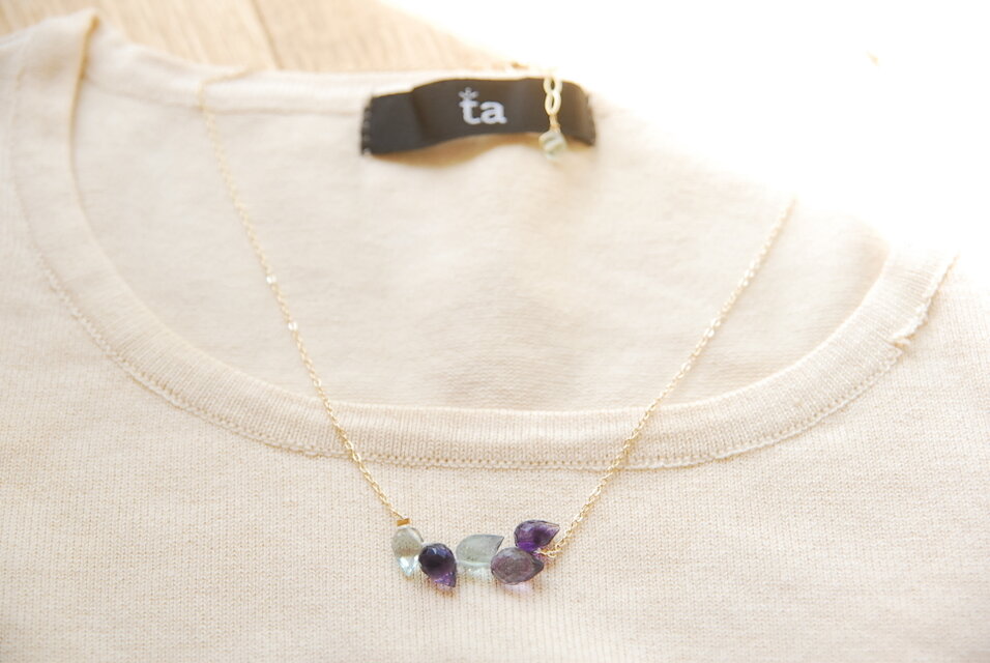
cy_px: 332
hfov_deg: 22.6
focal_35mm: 90
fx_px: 2478
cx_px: 495
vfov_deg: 15.2
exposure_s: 1/250
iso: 400
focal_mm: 60
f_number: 5
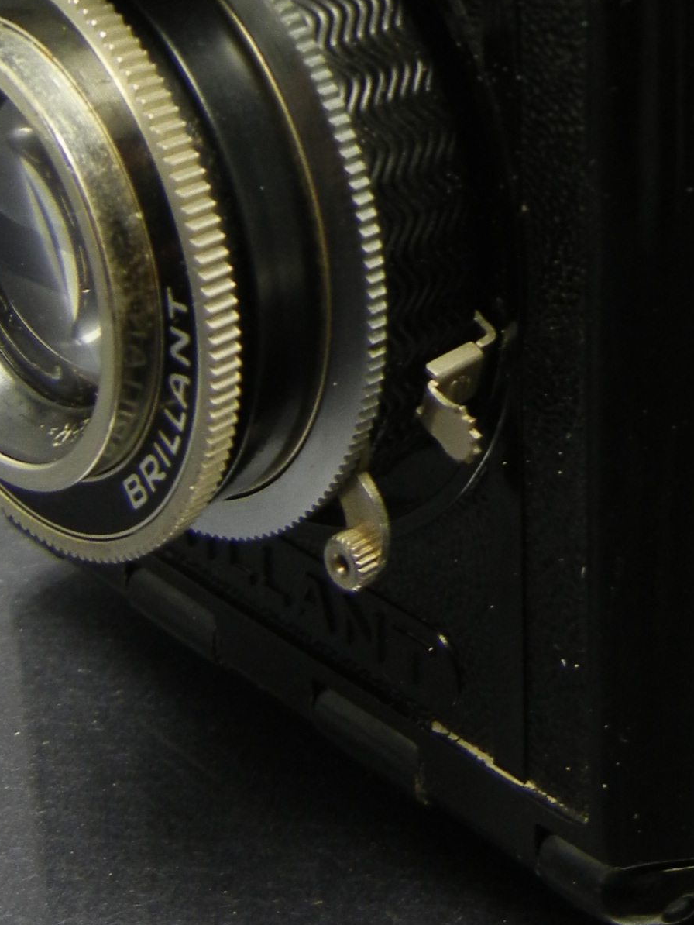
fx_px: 2191
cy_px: -108
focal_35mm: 82
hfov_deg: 17.7
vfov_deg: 22.4
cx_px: 616
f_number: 3.5
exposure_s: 1/5.5
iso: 160
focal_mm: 5.4
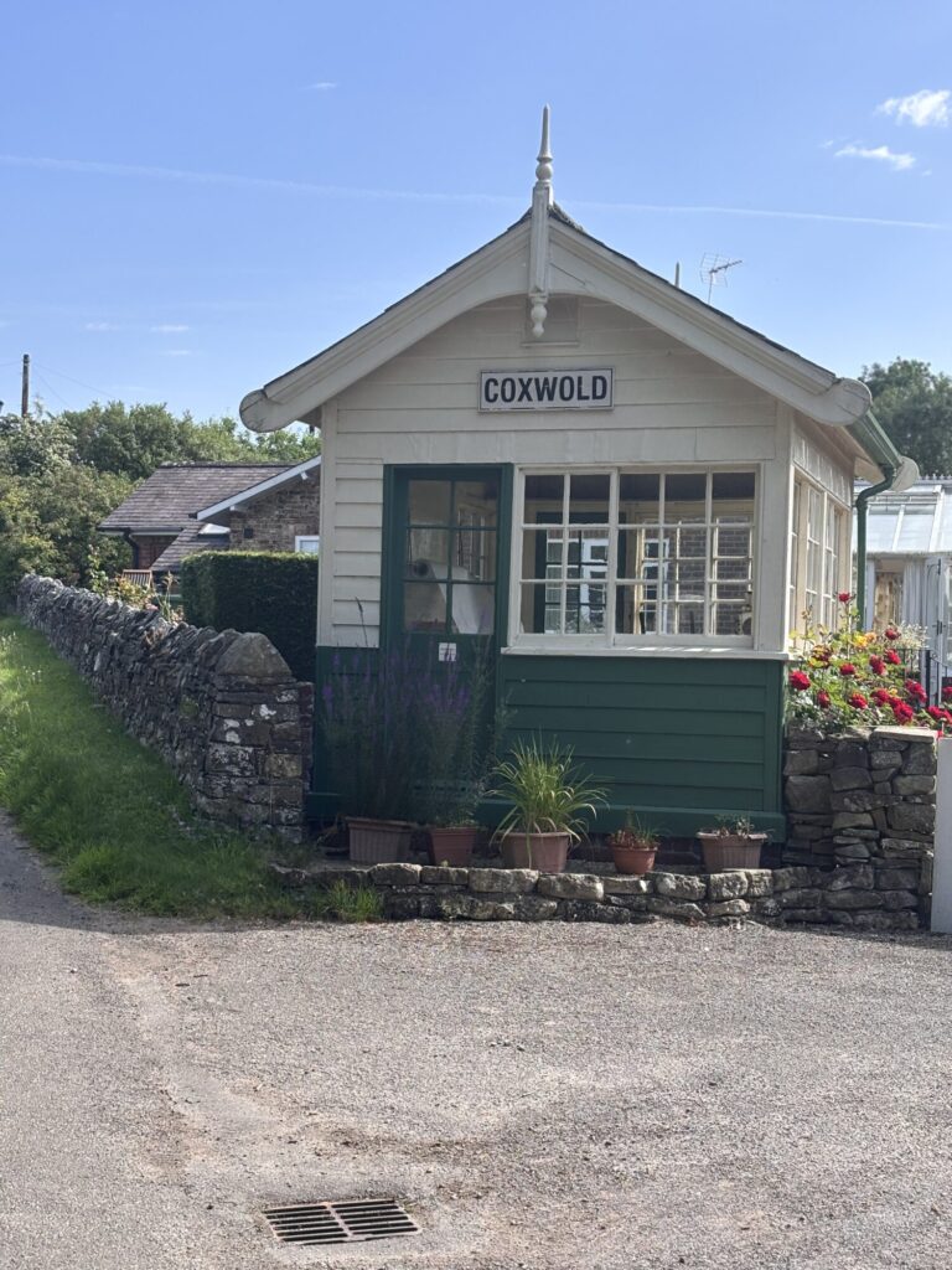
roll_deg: -1.0
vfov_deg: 36.8
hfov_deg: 28.0
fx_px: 1907
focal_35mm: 52
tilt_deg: +0.3
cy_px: 635
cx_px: 476
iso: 40
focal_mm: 5.96
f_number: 1.6
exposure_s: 1/1783
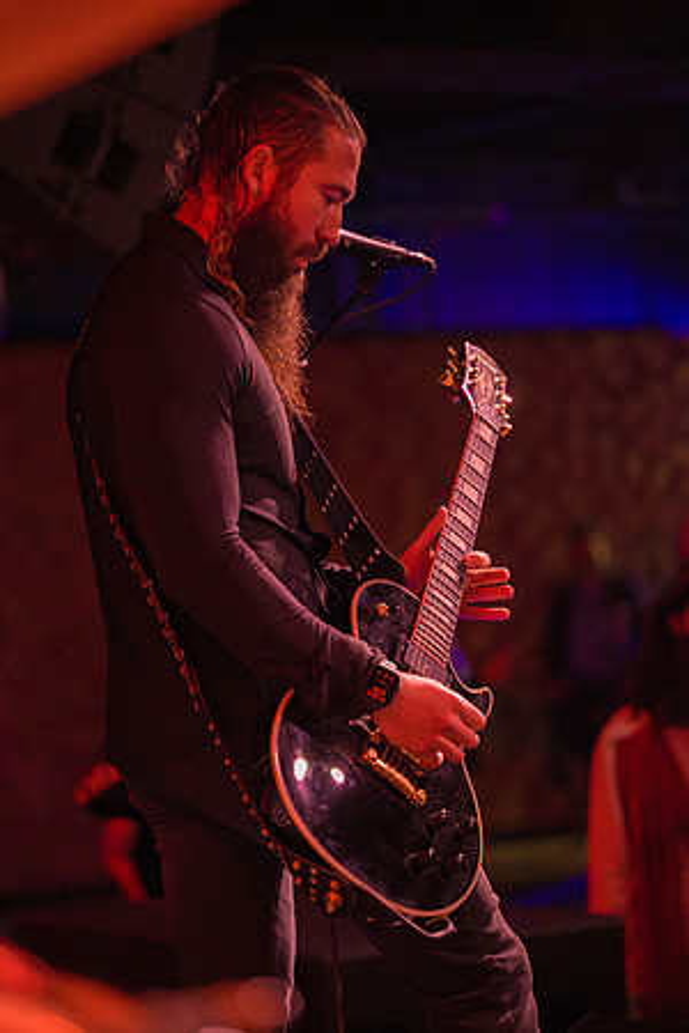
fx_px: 3158
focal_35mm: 110
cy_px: 516
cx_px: 344
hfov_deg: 12.5
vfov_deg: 18.6
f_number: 2.8
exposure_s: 1/250
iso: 8000
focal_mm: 110
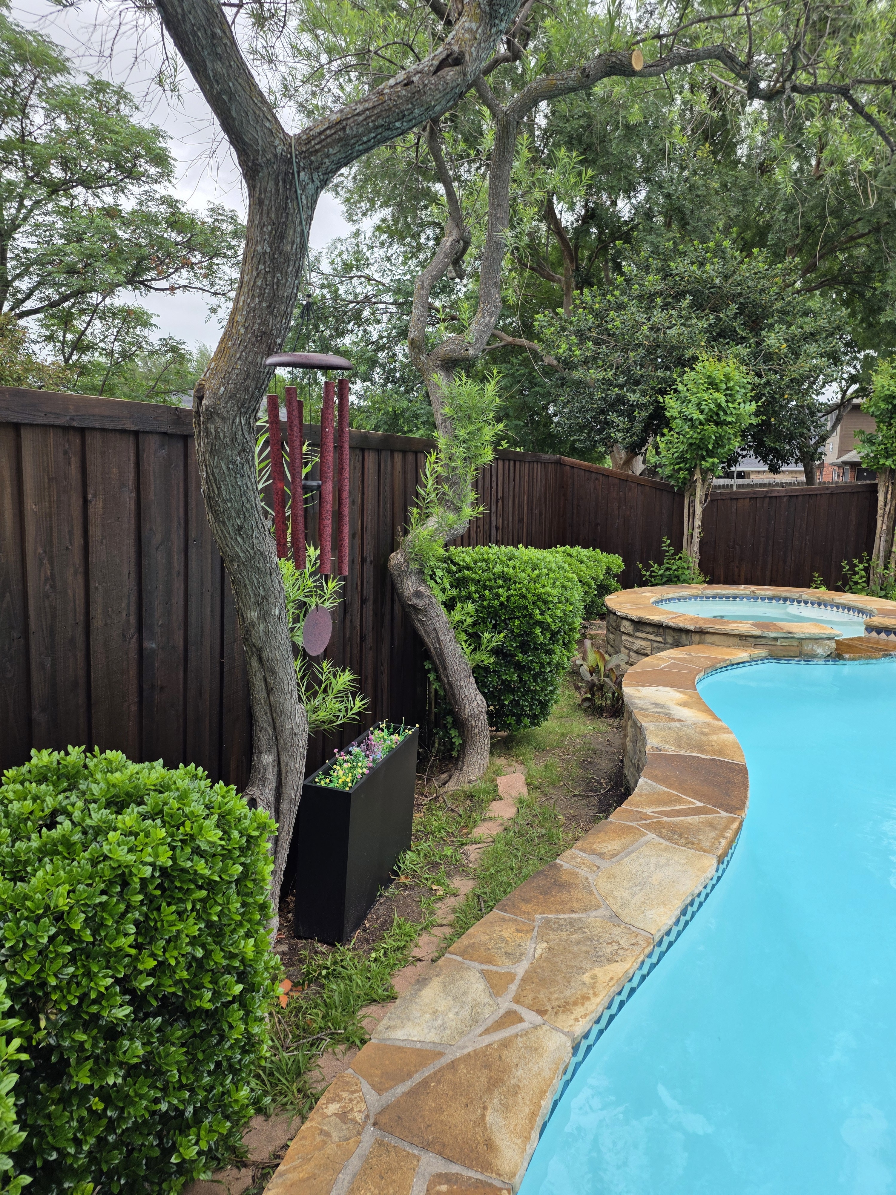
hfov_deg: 58.9
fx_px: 794
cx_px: 448
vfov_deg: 73.9
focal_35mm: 23
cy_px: 598
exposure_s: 1/2537
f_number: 1.7
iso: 80
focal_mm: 6.3
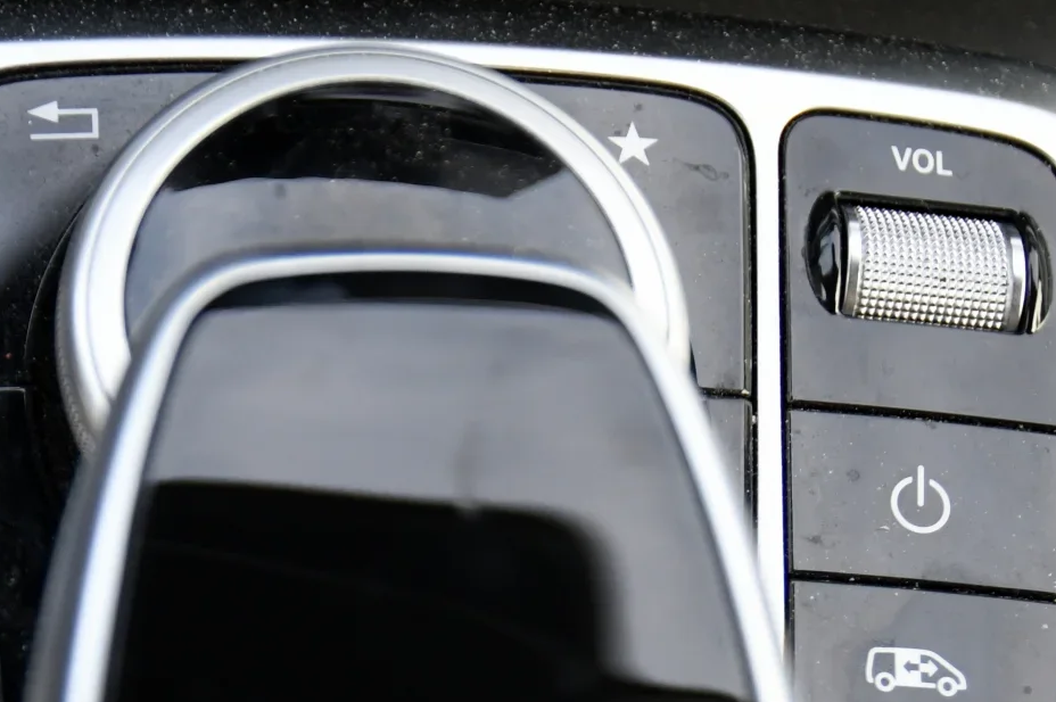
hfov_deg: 22.8
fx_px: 2608
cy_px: 677
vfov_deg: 15.1
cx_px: 393
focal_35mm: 89
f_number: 2.8
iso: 1000
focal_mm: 29
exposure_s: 1/400
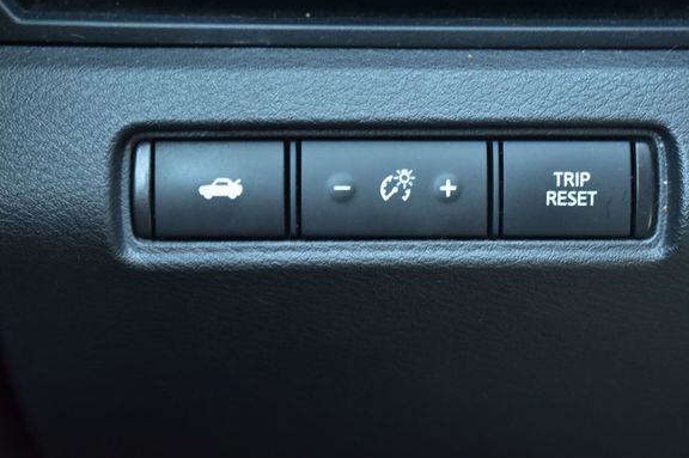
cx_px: 354
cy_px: 232
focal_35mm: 70
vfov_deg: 19.4
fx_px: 1339
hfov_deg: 28.9
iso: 1250
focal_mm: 42
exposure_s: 1/15
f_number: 6.3
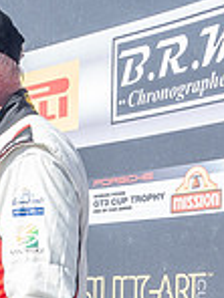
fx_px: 1156
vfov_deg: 14.4
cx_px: -72
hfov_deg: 10.8
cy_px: 314
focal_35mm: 134
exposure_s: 1/125
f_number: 7.1
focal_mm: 22
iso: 64
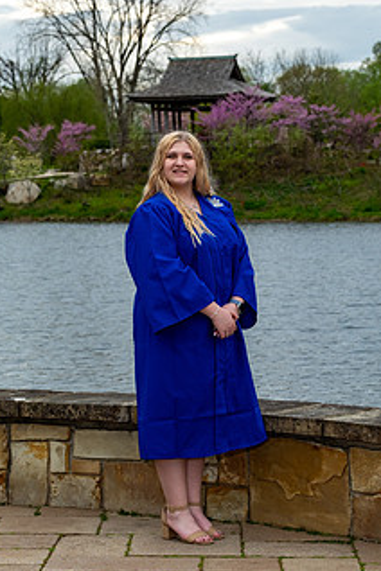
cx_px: 217
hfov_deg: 12.9
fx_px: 1683
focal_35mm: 106
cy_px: 332
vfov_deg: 19.3
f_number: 5
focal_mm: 50
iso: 250
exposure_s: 1/400
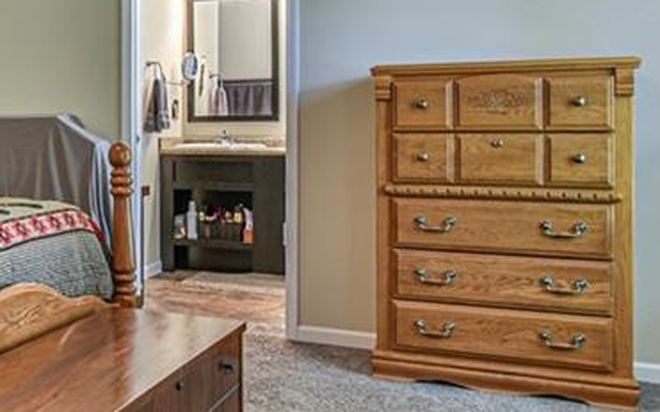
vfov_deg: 28.4
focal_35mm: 45
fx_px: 810
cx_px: -30
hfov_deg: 38.3
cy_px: 131
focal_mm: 16
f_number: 4.5
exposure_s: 1/80
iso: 1600
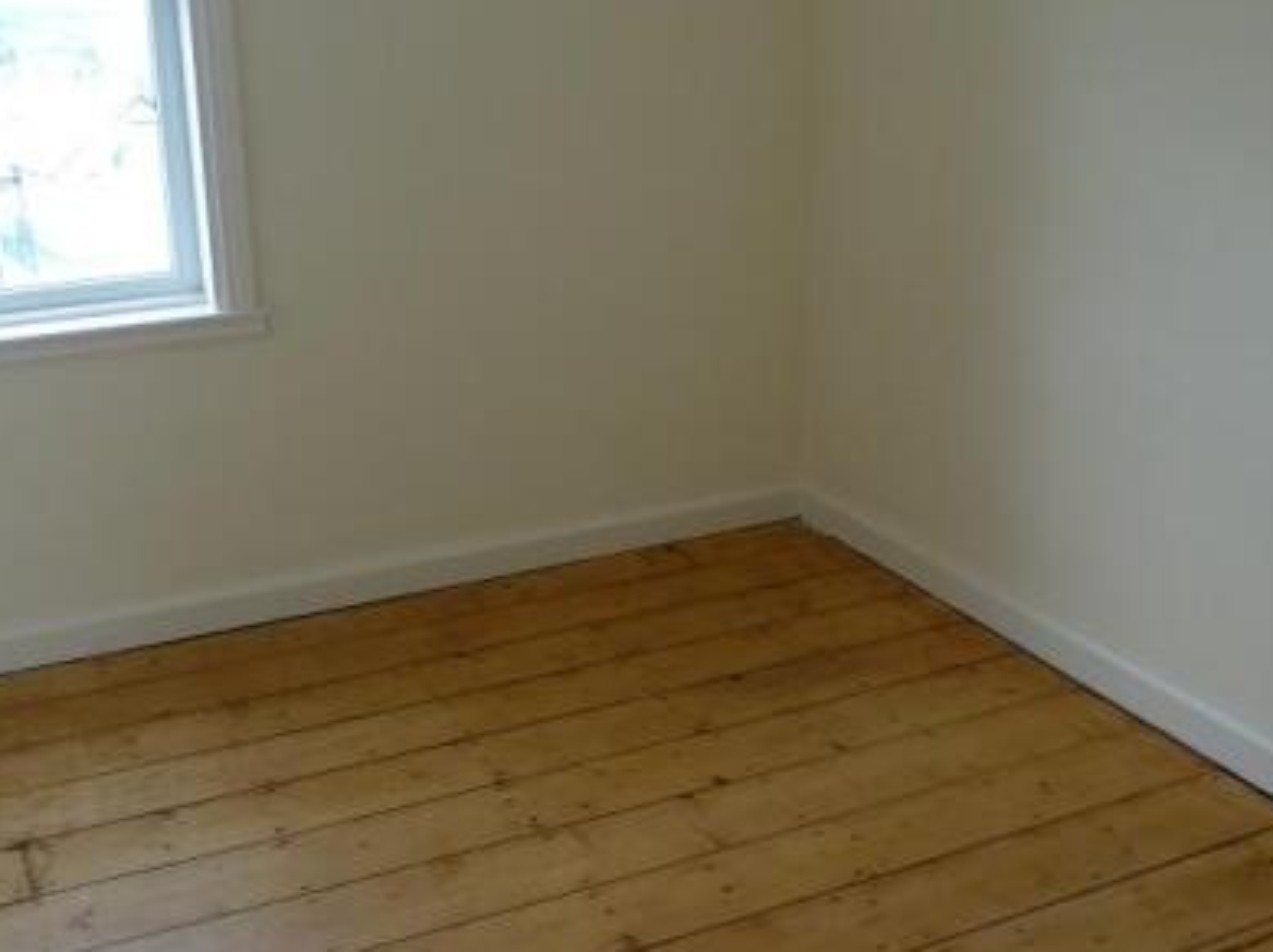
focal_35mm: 36
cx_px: 470
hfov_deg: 50.8
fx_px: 1323
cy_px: 391
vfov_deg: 39.5
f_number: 3.3
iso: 160
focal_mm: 4.3
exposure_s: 1/60
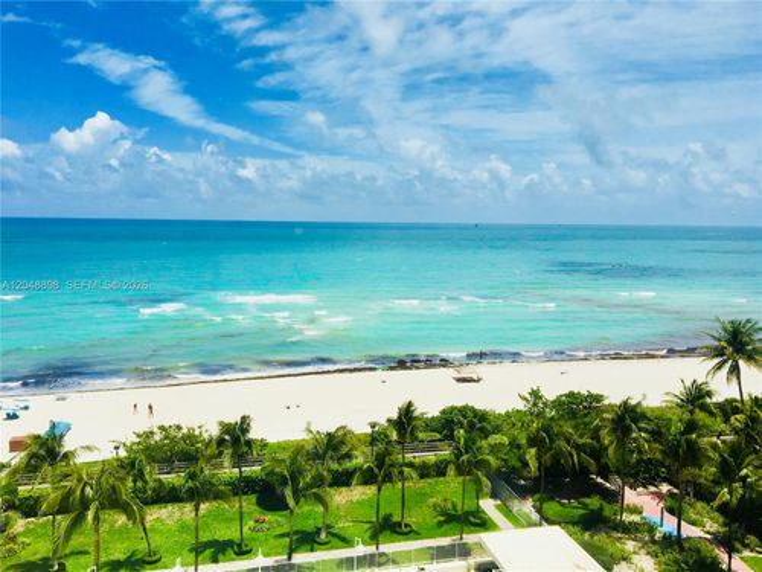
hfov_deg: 61.7
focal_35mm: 29
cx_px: 381
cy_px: 286
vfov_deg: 48.2
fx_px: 638
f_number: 2.2
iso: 25
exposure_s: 1/1832
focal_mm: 4.15
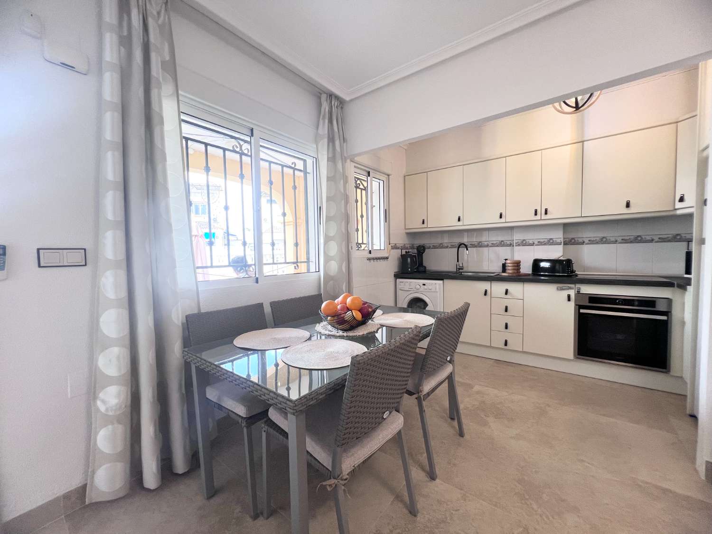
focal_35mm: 13
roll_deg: +1.1
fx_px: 267
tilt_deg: -2.3
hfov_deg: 106.2
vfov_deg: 89.9
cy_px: 267
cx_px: 356
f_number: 1.8
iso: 64
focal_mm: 1.57
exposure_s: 1/100
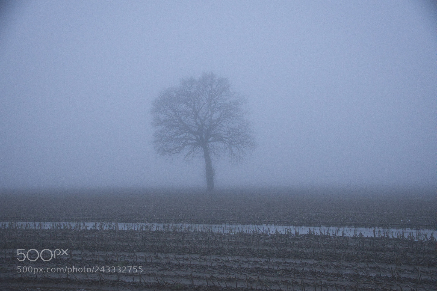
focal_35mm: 42
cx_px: 218
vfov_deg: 31.9
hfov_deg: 46.4
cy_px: 146
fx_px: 510
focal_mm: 28
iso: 3200
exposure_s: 1/60
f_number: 4
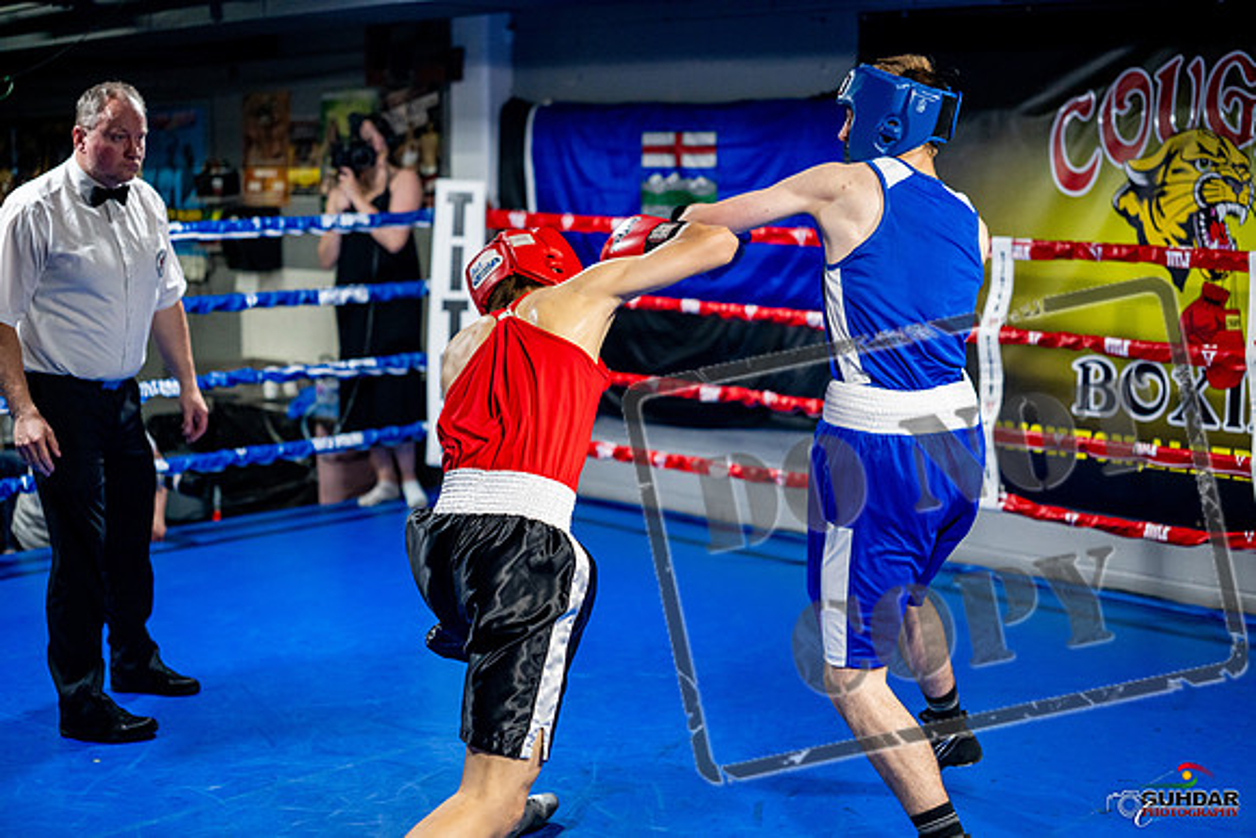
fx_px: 1745
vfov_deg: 27.0
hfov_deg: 39.6
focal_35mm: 50
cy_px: 419
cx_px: 628
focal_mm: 50
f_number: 2
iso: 4000
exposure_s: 1/1000
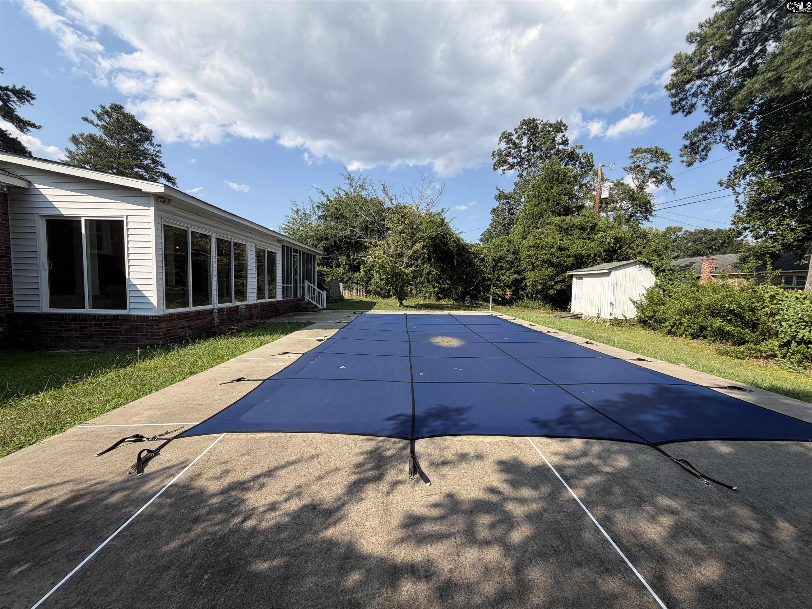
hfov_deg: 102.1
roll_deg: -0.6
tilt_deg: -3.9
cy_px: 304
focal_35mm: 14
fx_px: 328
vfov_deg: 85.7
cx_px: 406
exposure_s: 1/770
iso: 25
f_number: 2.2
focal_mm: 2.22
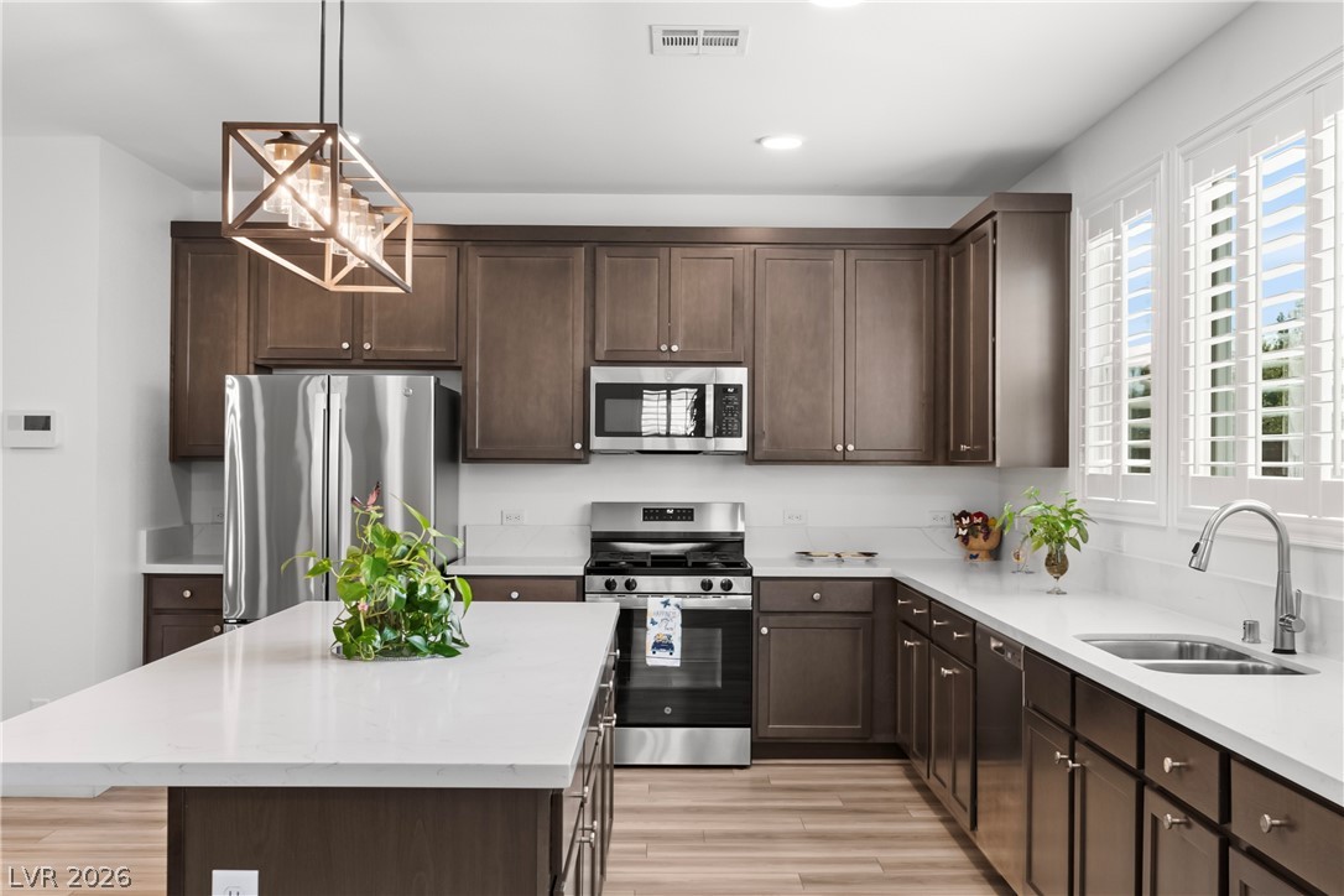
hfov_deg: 53.1
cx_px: 672
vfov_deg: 36.9
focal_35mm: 36
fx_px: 1344
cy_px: 448
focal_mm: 24
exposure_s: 1/15
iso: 400
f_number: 8
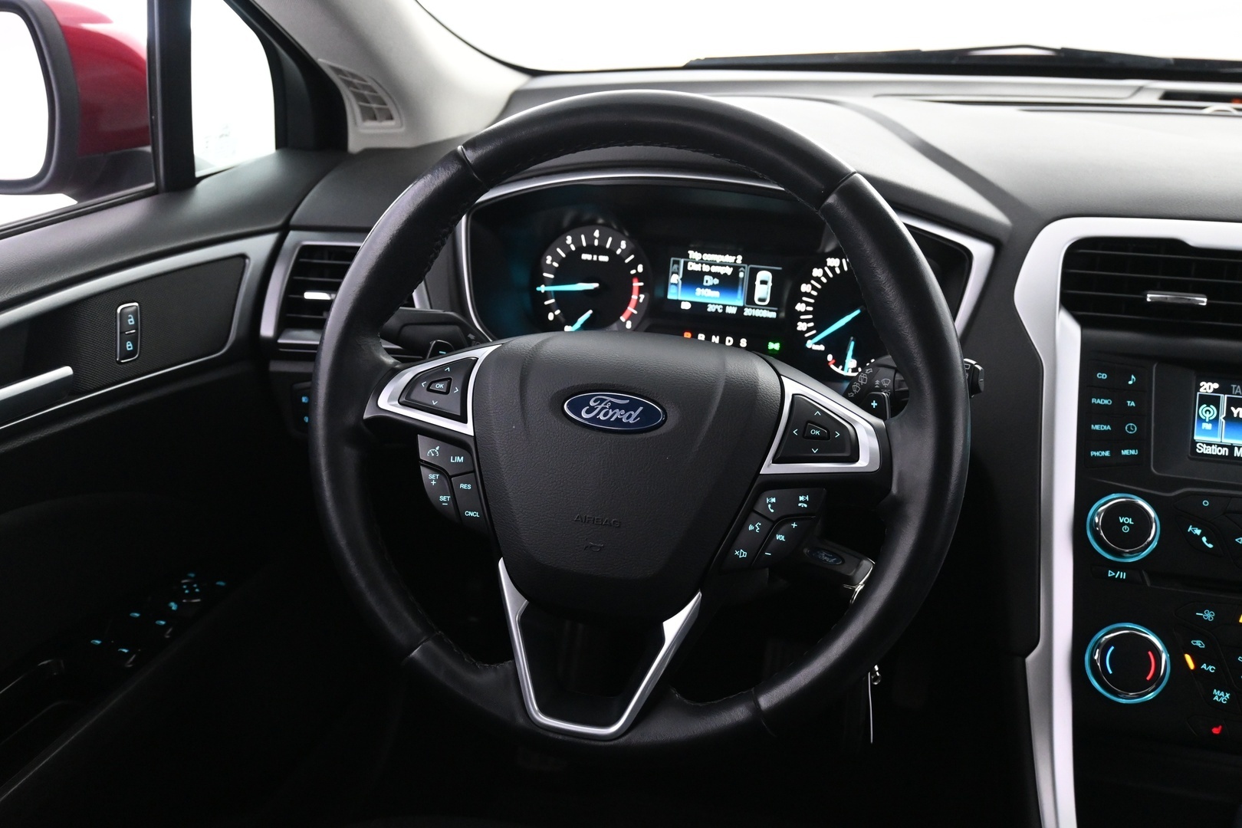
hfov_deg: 56.1
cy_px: 414
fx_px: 1164
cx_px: 621
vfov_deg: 39.1
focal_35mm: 34
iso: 3200
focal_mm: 22.5
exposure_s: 1/40
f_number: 4
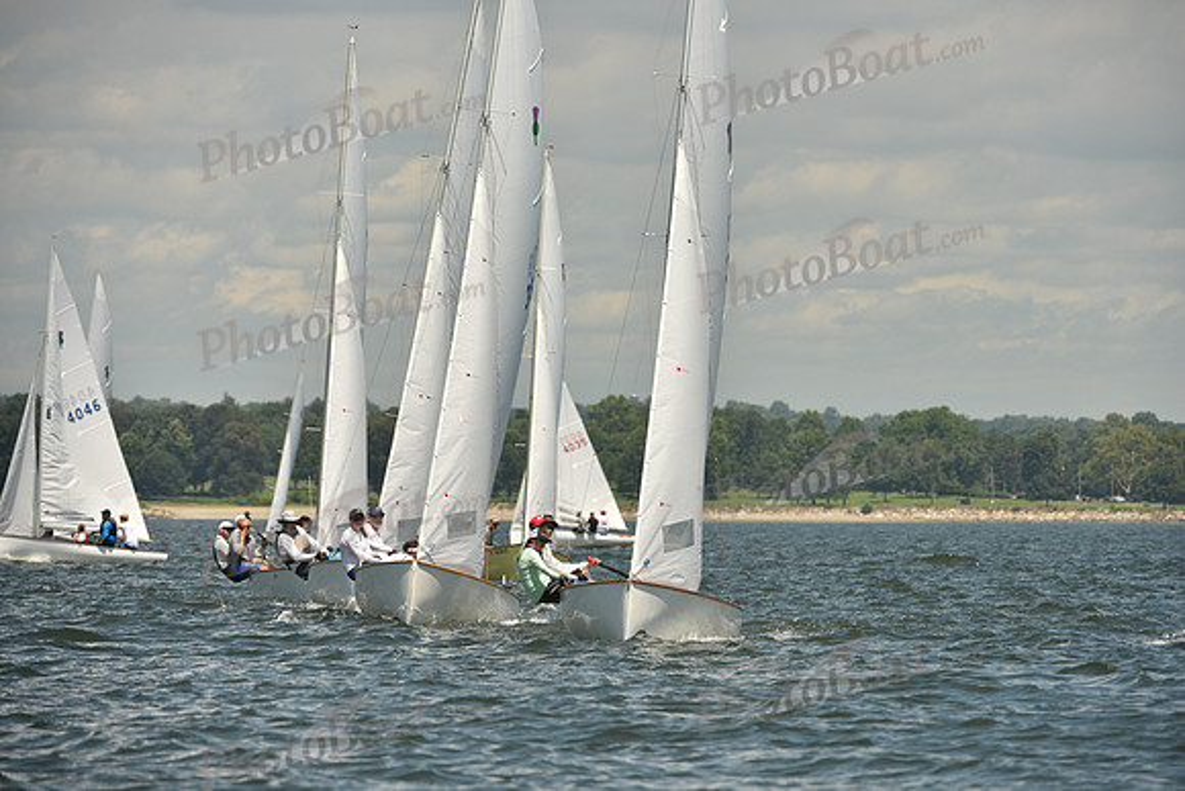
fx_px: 8560
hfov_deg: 7.9
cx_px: 592
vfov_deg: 5.3
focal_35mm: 260
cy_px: 396
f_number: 6.3
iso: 250
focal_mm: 260
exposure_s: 1/1600
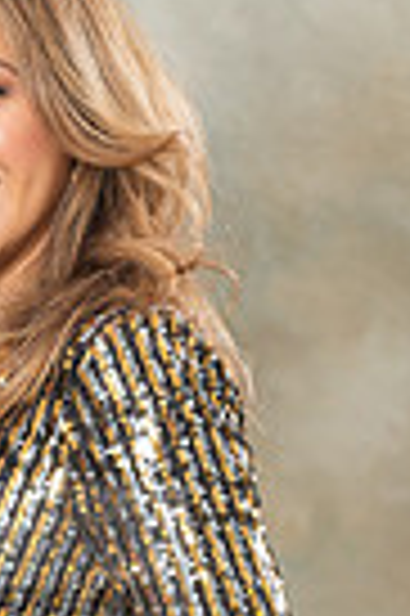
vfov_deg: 4.2
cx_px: -194
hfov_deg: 2.8
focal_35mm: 493
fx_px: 8443
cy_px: 589
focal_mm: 150
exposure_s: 1/250
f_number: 5
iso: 160
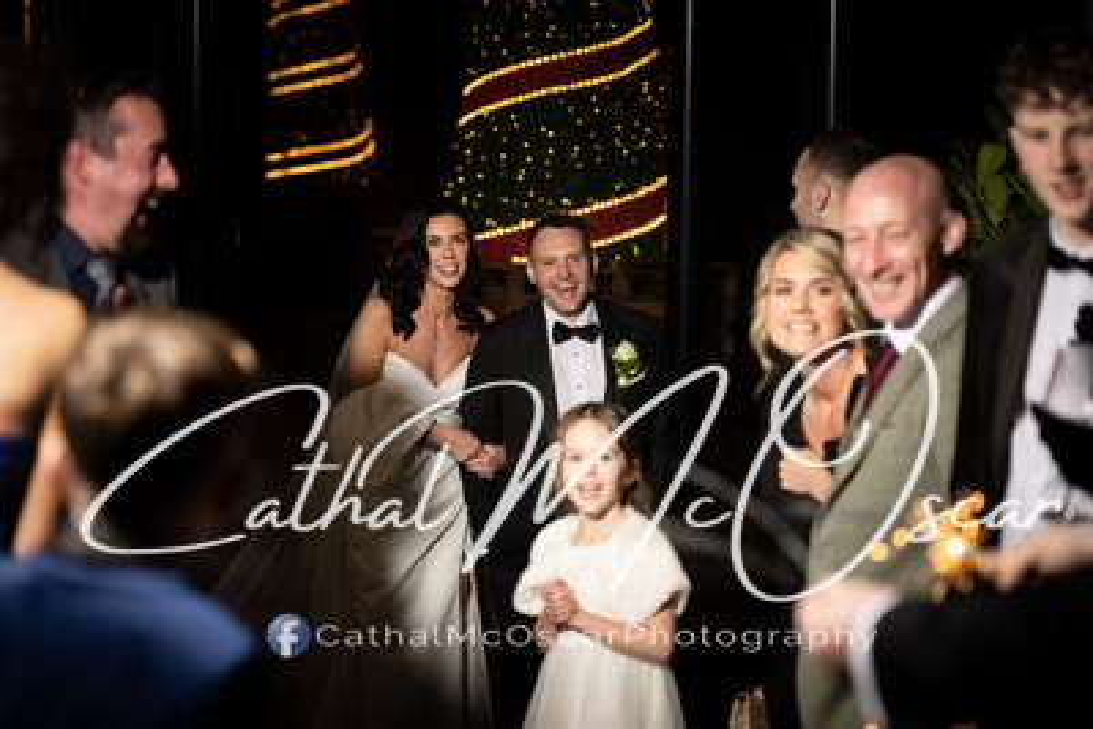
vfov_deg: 14.4
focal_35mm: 95
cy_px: 364
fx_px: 2885
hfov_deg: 21.5
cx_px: 546
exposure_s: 1/125
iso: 250
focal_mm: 95
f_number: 2.8
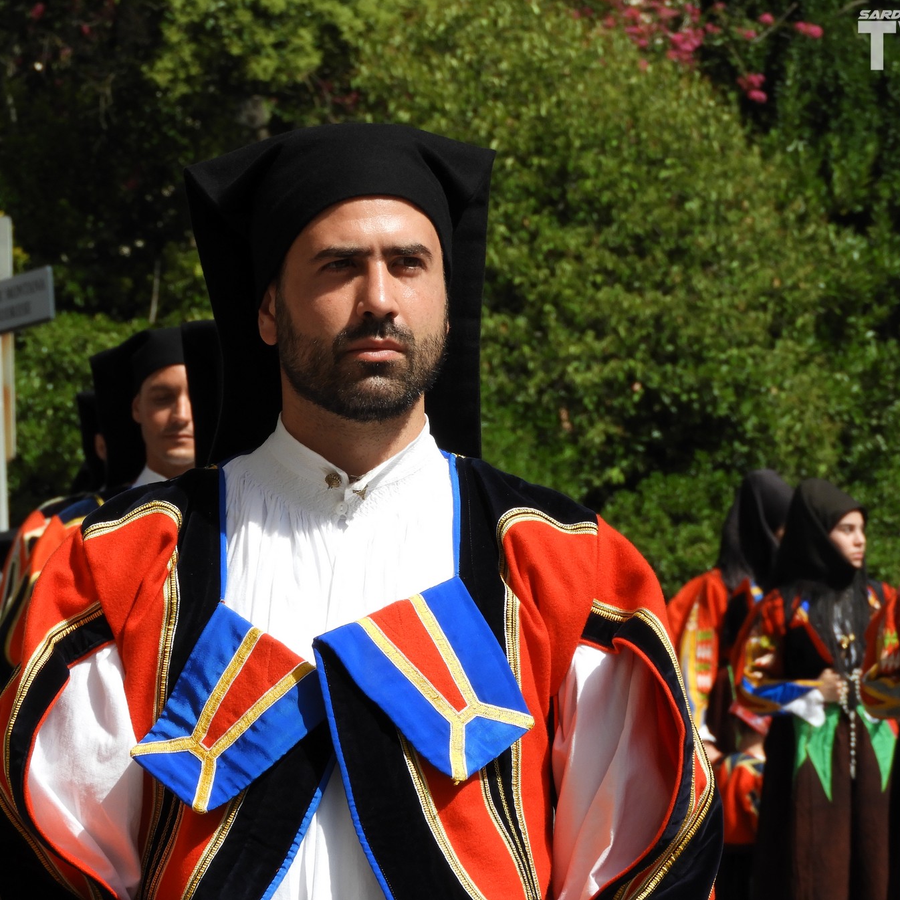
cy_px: 449
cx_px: 356
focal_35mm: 260
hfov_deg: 6.7
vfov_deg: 6.7
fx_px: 7648
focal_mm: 39.4
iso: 100
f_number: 5.3
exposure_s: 1/500
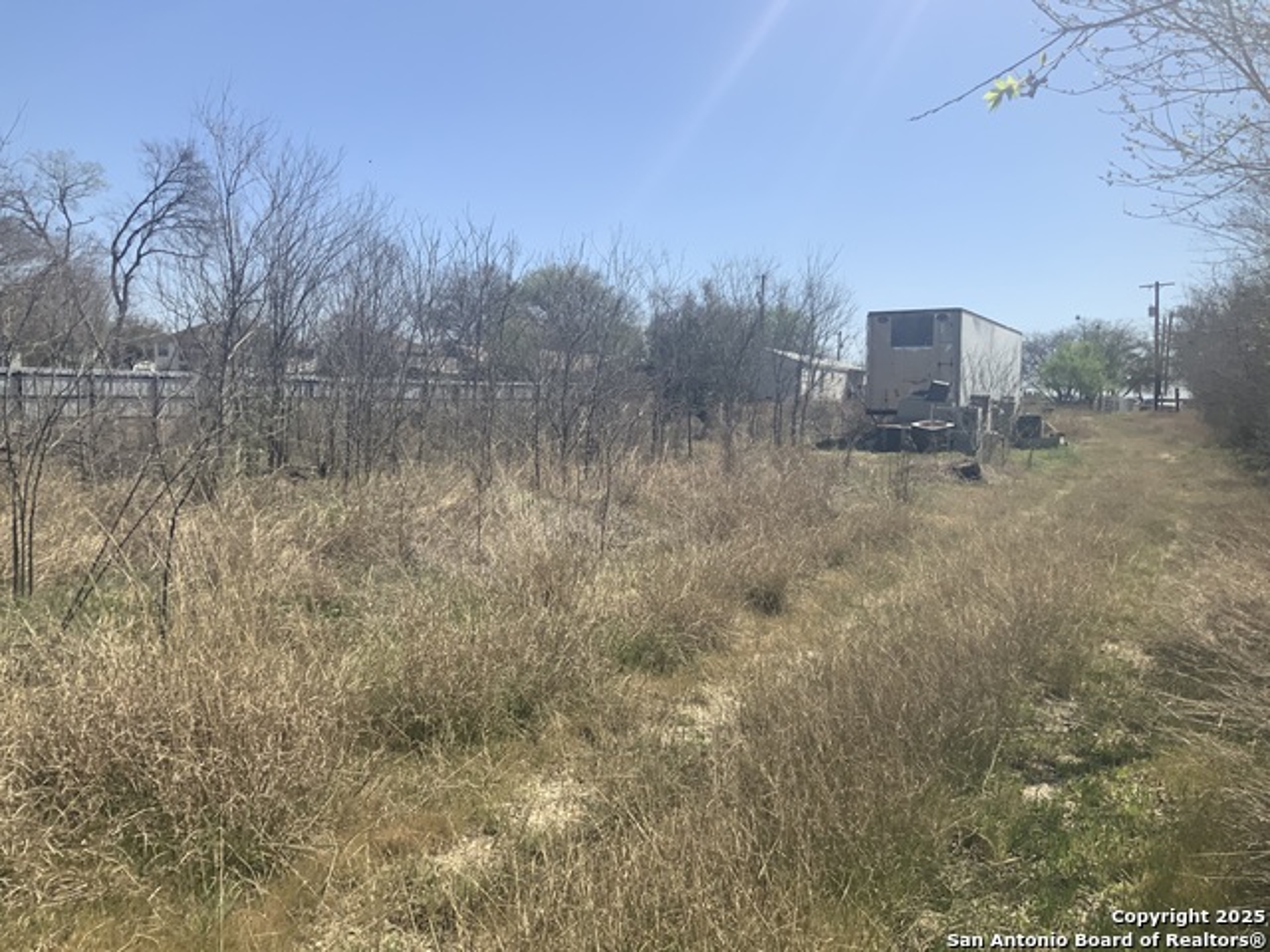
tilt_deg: -5.5
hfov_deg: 61.7
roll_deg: -0.6
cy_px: 476
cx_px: 635
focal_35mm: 29
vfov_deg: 48.2
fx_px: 1064
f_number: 1.8
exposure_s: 1/2427
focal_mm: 3
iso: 16
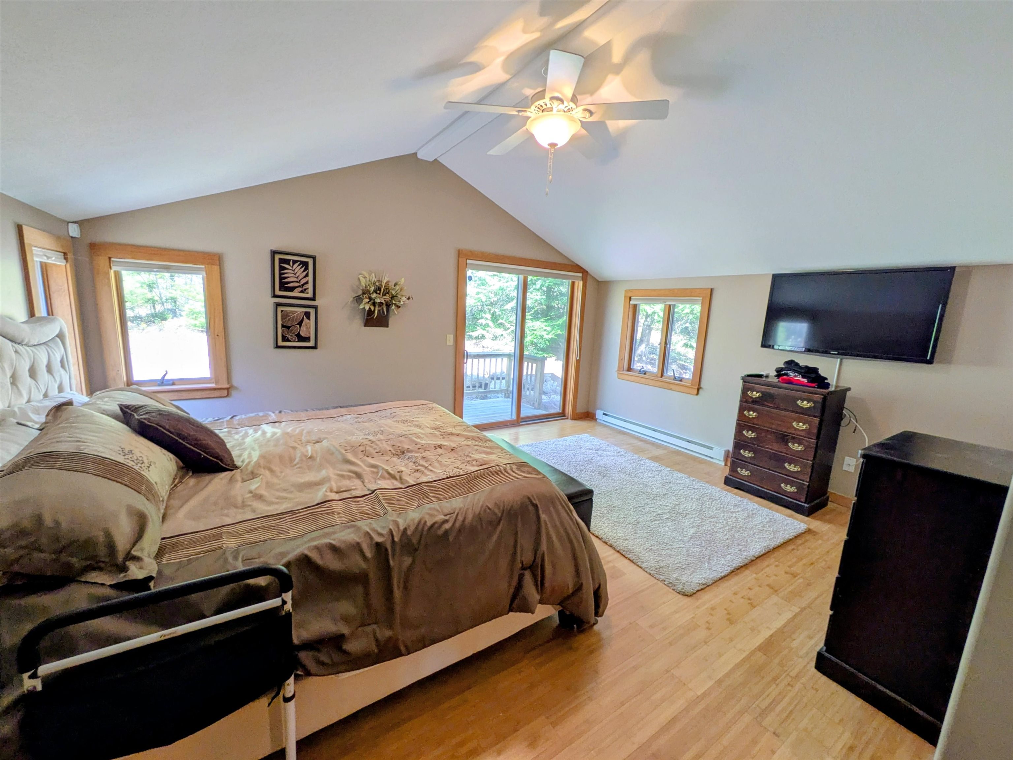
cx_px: 506
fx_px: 410
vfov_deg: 85.7
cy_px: 380
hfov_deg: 102.1
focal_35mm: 14
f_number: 2.2
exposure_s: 1/60
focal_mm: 1.83
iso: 80
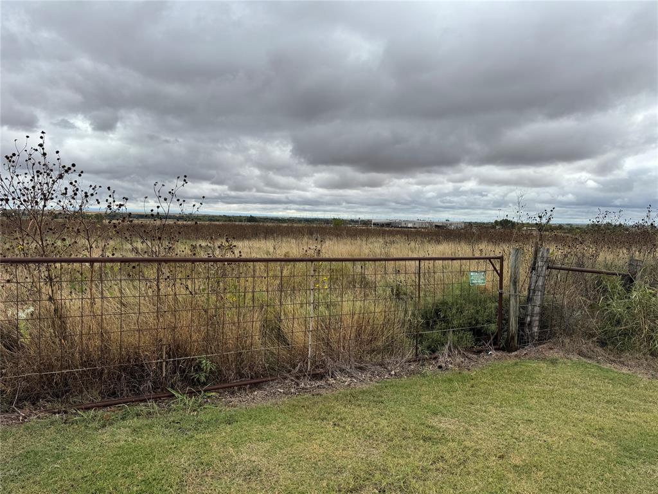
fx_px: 456
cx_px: 329
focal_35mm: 24
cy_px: 247
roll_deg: -2.0
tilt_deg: -4.0
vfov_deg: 56.8
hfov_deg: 71.6
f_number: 1.78
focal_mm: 6.76
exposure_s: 1/1923
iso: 80
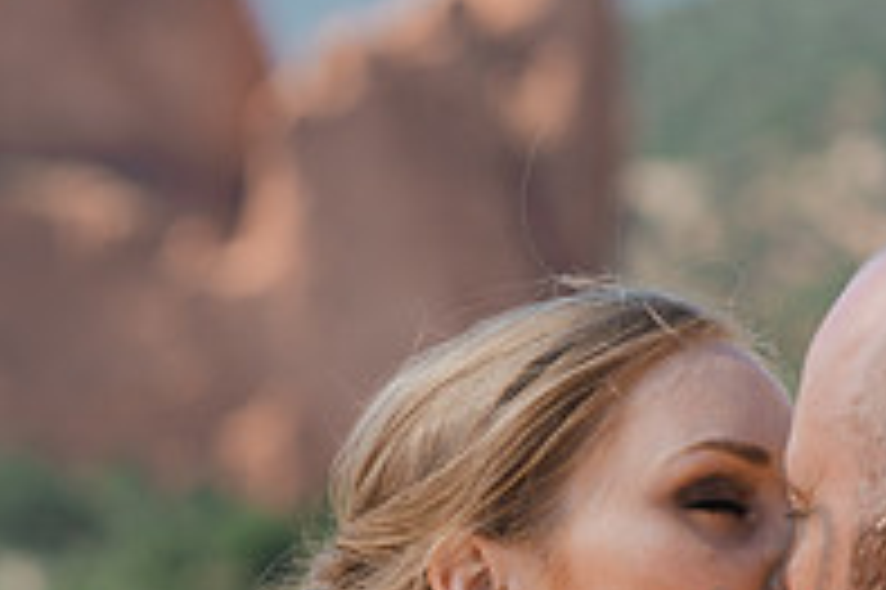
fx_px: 6147
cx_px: 580
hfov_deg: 8.2
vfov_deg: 5.5
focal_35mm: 250
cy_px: 698
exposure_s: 1/500
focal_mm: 85
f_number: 3.5
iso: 100
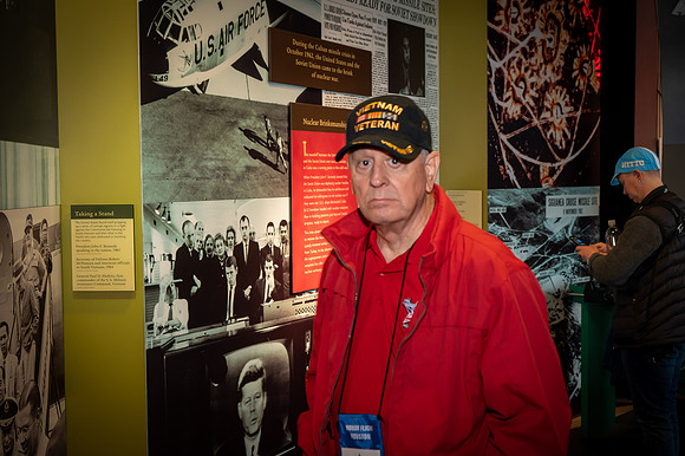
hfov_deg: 42.8
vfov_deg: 29.2
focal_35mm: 46
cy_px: 228
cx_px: 342
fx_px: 875
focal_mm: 46
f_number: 5.6
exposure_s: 1/50
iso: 2800
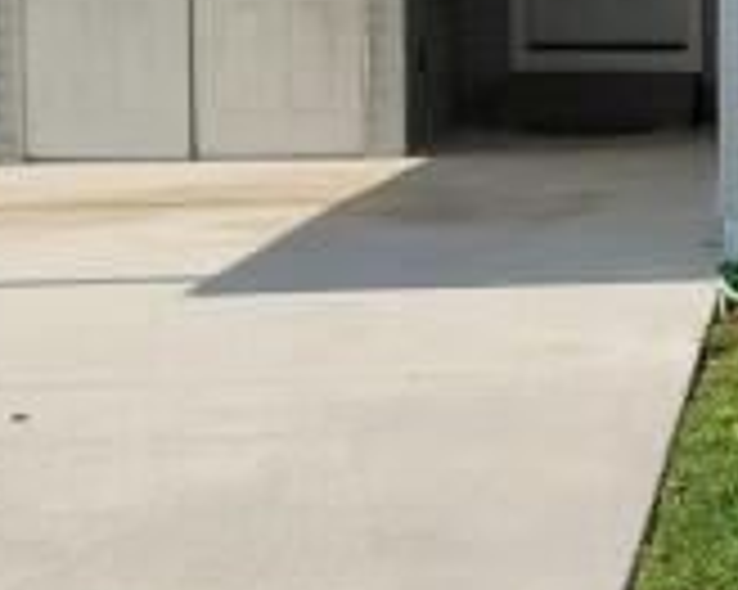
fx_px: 2598
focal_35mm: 119
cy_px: 54
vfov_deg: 12.8
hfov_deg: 15.3
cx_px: 1012
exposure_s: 1/1414
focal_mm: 7
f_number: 1.8
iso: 20
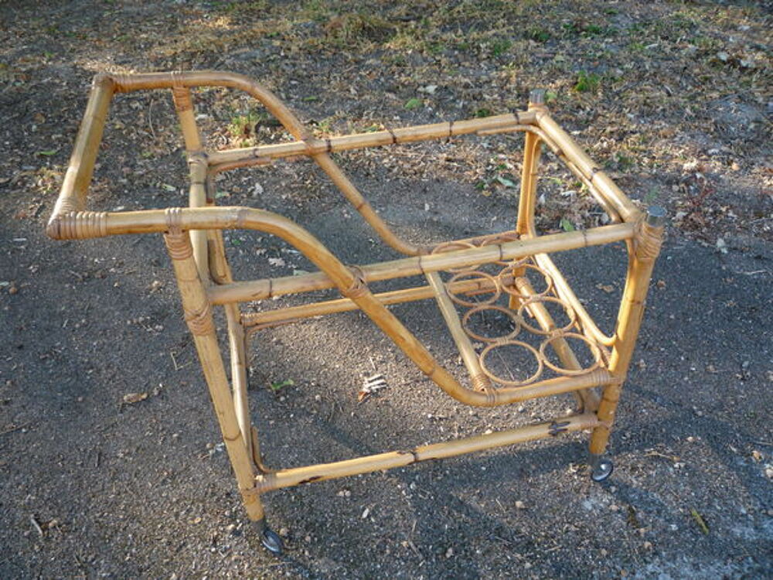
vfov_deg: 46.8
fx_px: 670
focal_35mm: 30
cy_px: 290
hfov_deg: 60.0
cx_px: 386
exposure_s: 1/50
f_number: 3.3
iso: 100
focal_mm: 5.2
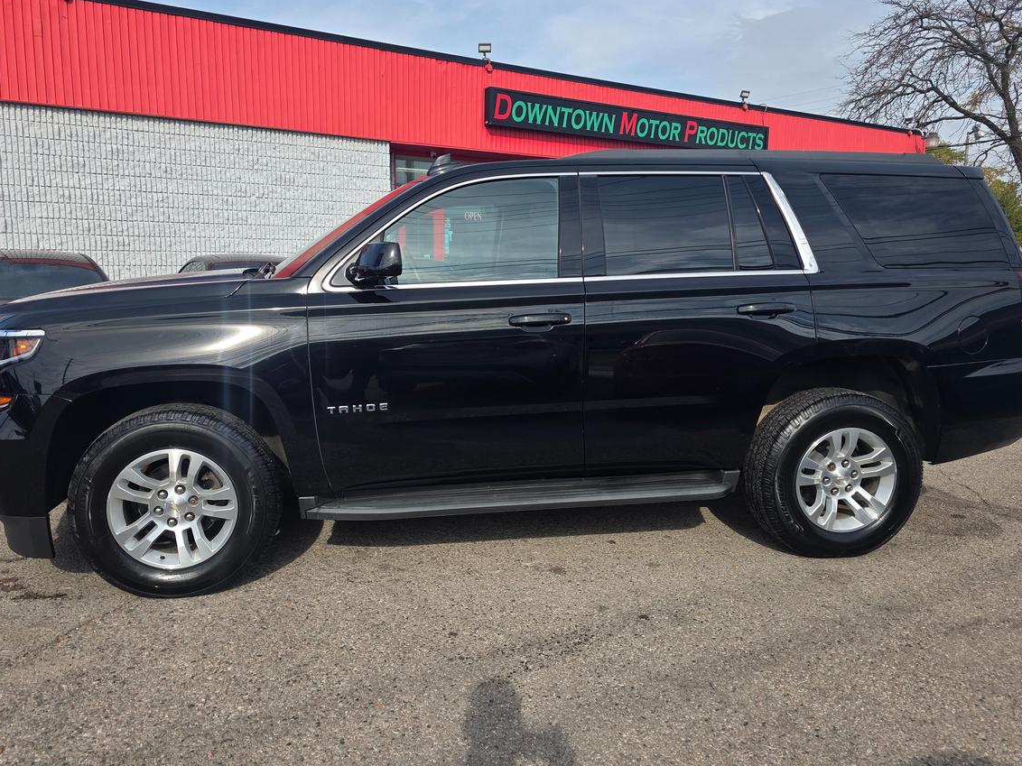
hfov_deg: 67.3
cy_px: 376
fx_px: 768
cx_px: 493
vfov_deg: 53.1
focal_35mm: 26
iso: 80
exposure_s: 1/4057
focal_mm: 6.3
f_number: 1.7
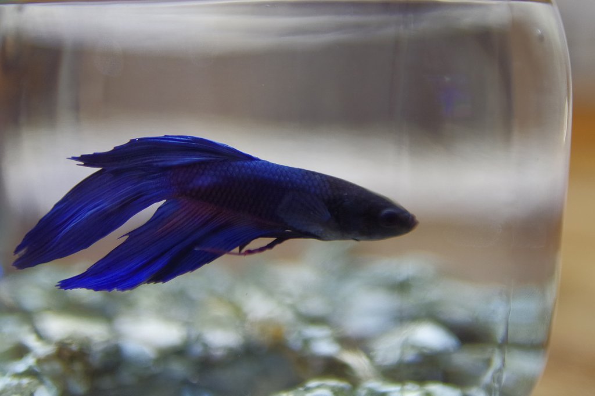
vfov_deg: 43.6
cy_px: 198
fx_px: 496
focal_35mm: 30
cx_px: 298
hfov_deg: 61.9
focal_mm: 20
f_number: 1.7
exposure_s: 1/200
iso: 800
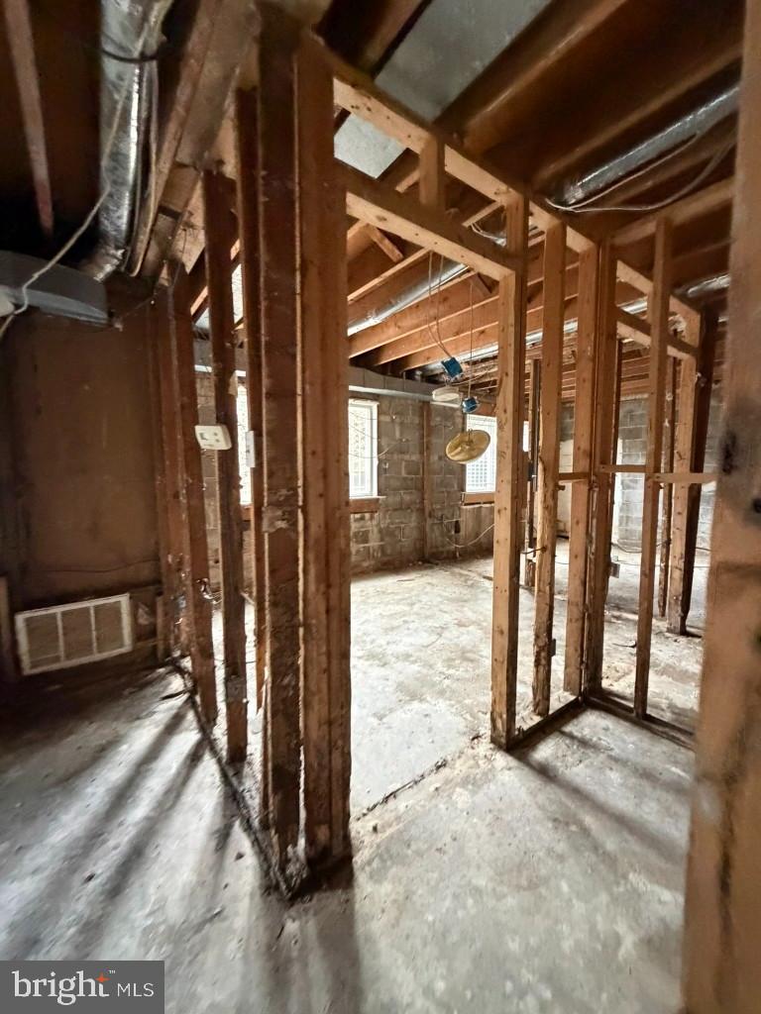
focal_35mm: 14
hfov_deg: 85.7
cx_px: 380
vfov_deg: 102.1
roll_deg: +1.4
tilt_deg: -6.0
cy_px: 507
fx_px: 410
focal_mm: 2.22
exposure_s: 1/60
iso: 1250
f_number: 2.2
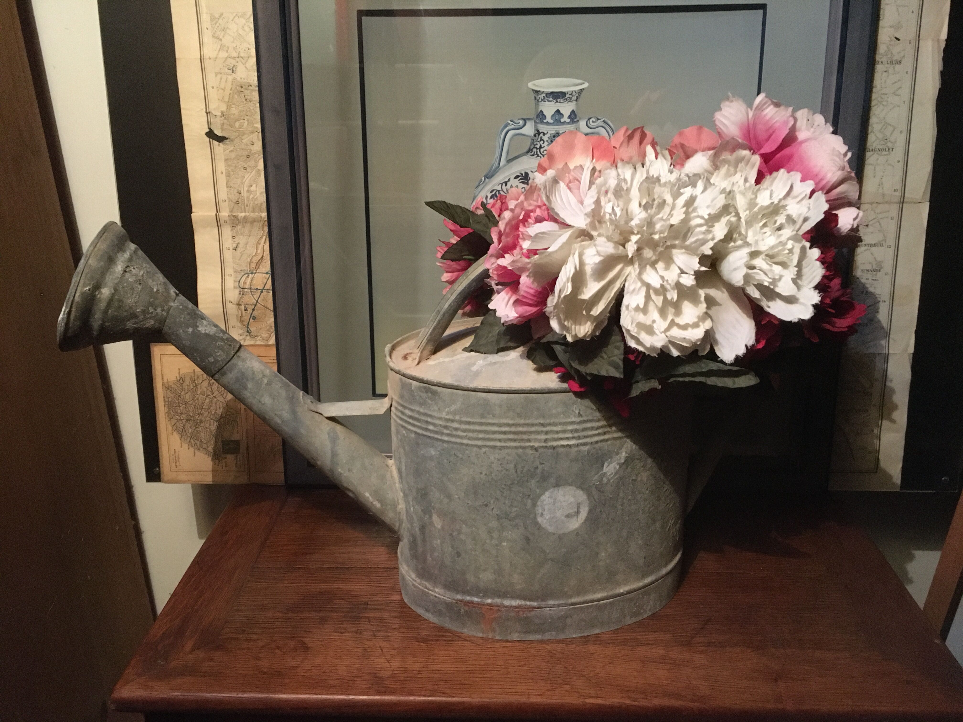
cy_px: 361
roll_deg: +1.6
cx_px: 482
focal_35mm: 29
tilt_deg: -21.2
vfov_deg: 48.2
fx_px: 807
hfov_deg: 61.7
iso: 320
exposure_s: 1/17
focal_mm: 4.15
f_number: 2.2
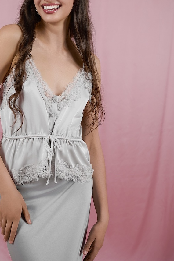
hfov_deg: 20.5
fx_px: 479
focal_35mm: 66
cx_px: 57
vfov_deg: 30.3
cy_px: 88
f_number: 5.6
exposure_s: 1/125
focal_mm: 47
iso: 320
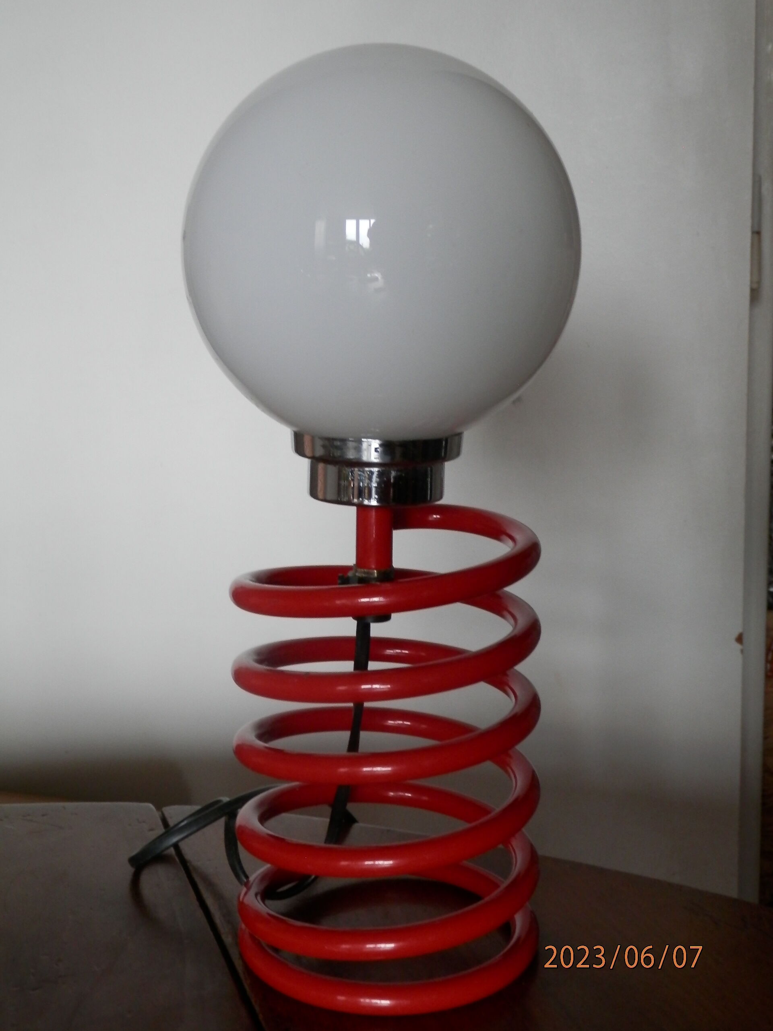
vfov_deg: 46.8
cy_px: 516
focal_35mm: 40
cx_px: 386
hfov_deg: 36.0
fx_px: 1191
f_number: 3.7
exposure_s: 1/25
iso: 200
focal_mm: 7.3
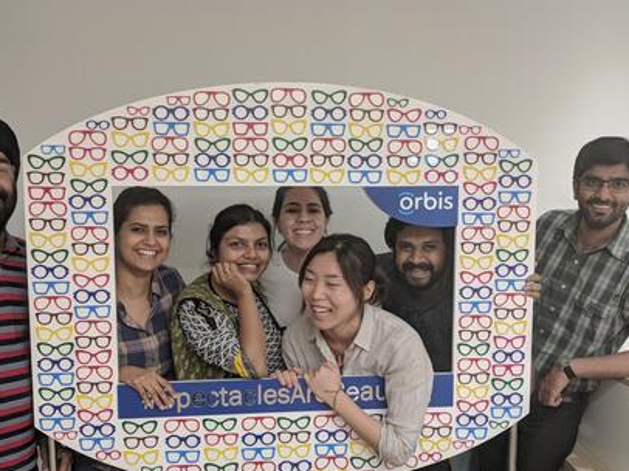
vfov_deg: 34.9
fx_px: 745
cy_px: 293
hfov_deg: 45.8
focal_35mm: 41
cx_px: 318
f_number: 2
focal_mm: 4.67
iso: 262
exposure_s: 1/50
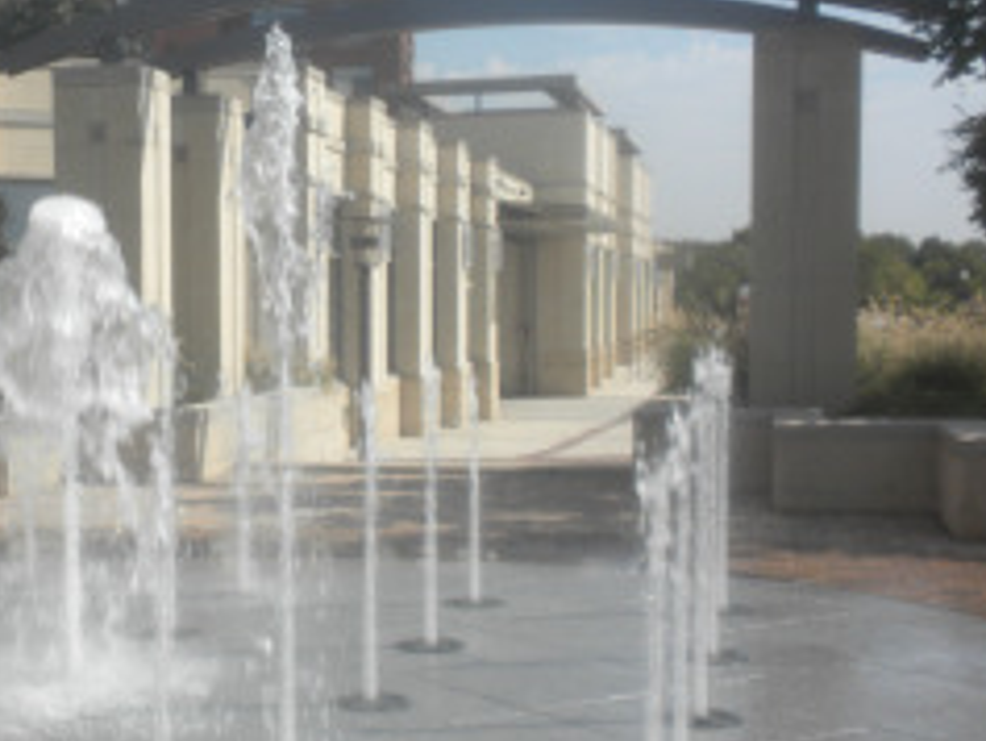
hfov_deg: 28.4
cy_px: 433
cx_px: 212
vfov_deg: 21.9
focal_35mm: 67
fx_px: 1909
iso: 64
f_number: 10
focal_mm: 6.6
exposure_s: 1/137
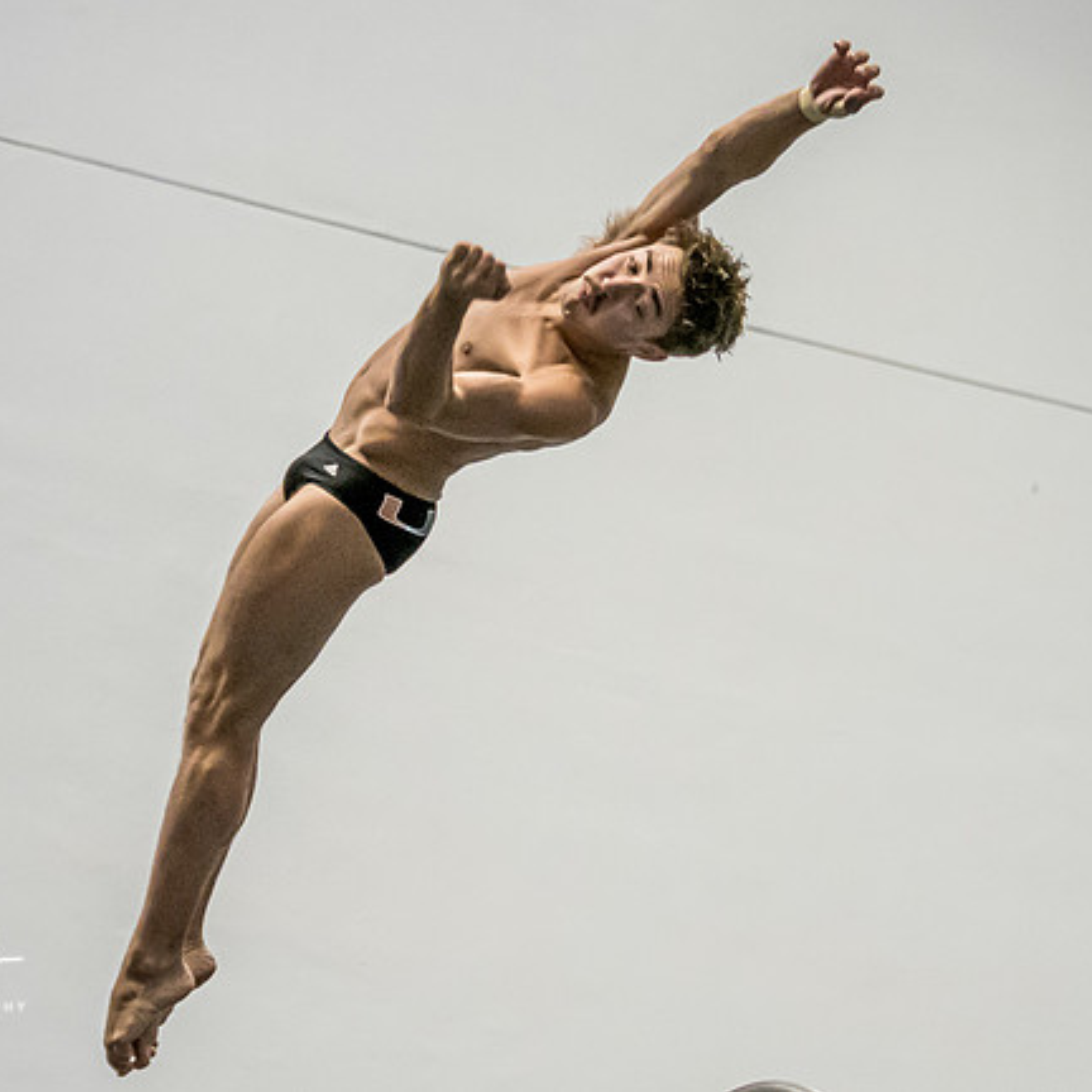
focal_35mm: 369
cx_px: 460
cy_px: 538
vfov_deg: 4.7
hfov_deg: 4.7
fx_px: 13170
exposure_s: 1/1600
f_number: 2.8
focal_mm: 106
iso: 4000
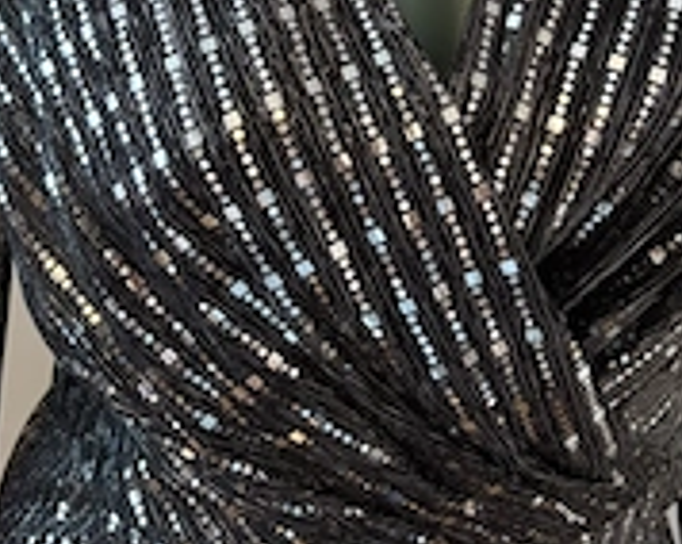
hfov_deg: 32.9
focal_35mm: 57
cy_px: -96
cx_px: 421
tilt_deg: -11.0
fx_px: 1149
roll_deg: -5.3
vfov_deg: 24.3
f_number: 1.6
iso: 500
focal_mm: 5.96
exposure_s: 1/33
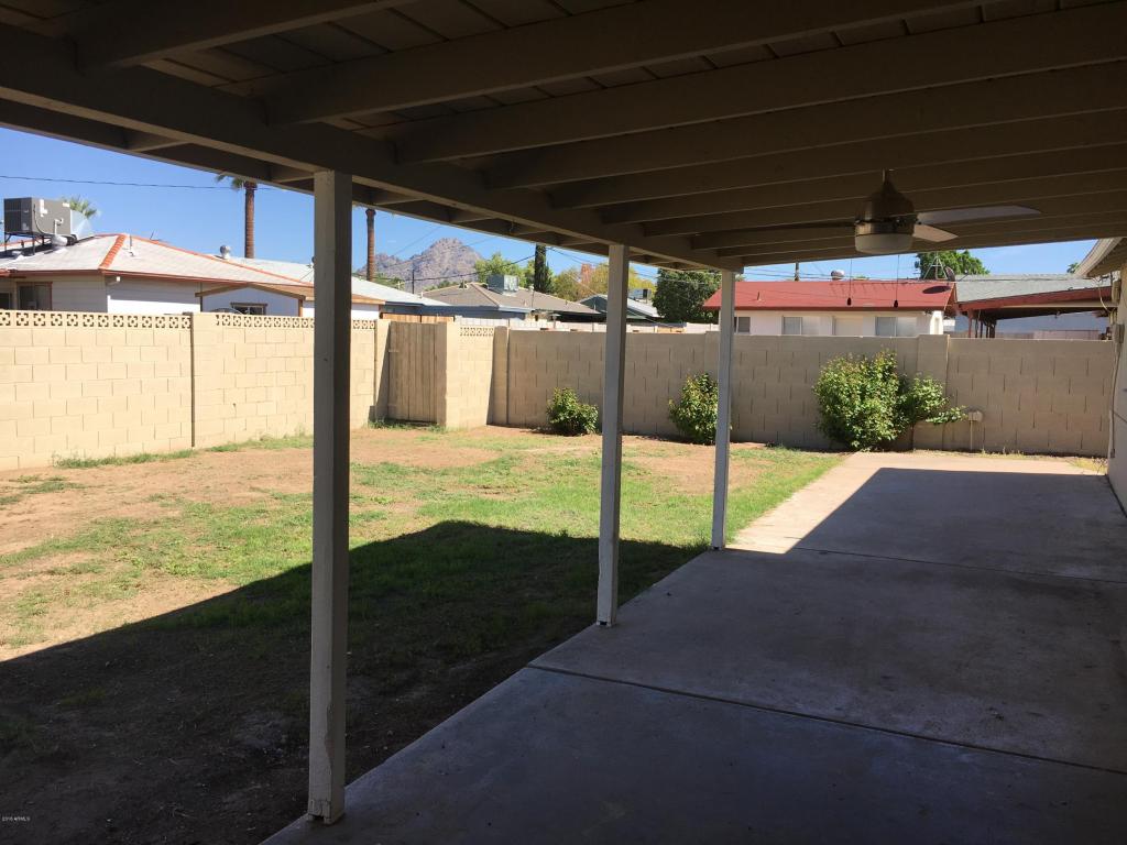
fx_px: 944
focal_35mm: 29
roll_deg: -0.4
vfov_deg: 48.2
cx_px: 564
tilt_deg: -5.2
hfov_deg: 61.7
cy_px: 422
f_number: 2.2
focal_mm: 4.15
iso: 25
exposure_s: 1/1166
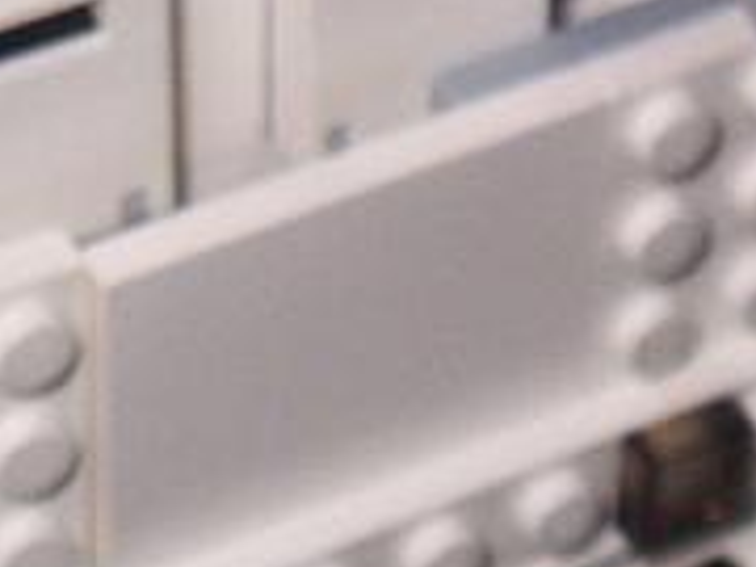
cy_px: -239
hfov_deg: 9.4
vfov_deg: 7.0
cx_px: 281
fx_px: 4608
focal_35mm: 211
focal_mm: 8
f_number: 4
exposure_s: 1/80
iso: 125
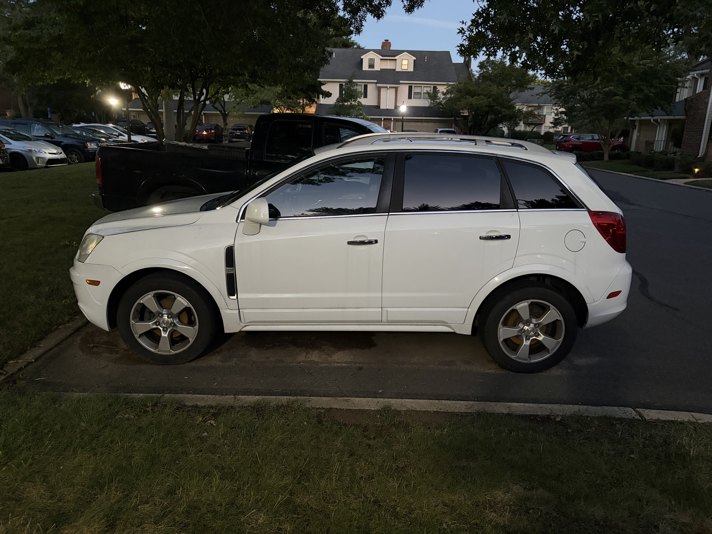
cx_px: 356
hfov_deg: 67.3
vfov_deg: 53.1
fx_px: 535
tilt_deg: -14.5
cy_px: 267
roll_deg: -1.4
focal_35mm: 26
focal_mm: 5.96
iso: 640
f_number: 1.6
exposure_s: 1/30
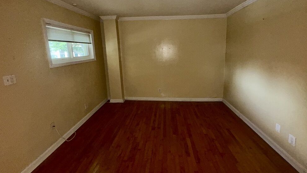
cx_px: 159
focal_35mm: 16
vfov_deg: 66.5
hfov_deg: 99.3
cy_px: 70
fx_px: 130
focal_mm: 2.22
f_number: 2.2
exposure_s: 1/40
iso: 250
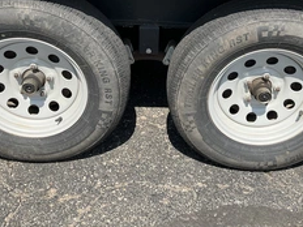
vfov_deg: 28.6
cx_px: 165
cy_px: 55
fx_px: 438
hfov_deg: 38.2
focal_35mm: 50
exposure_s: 1/962
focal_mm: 3
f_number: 1.8
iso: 25
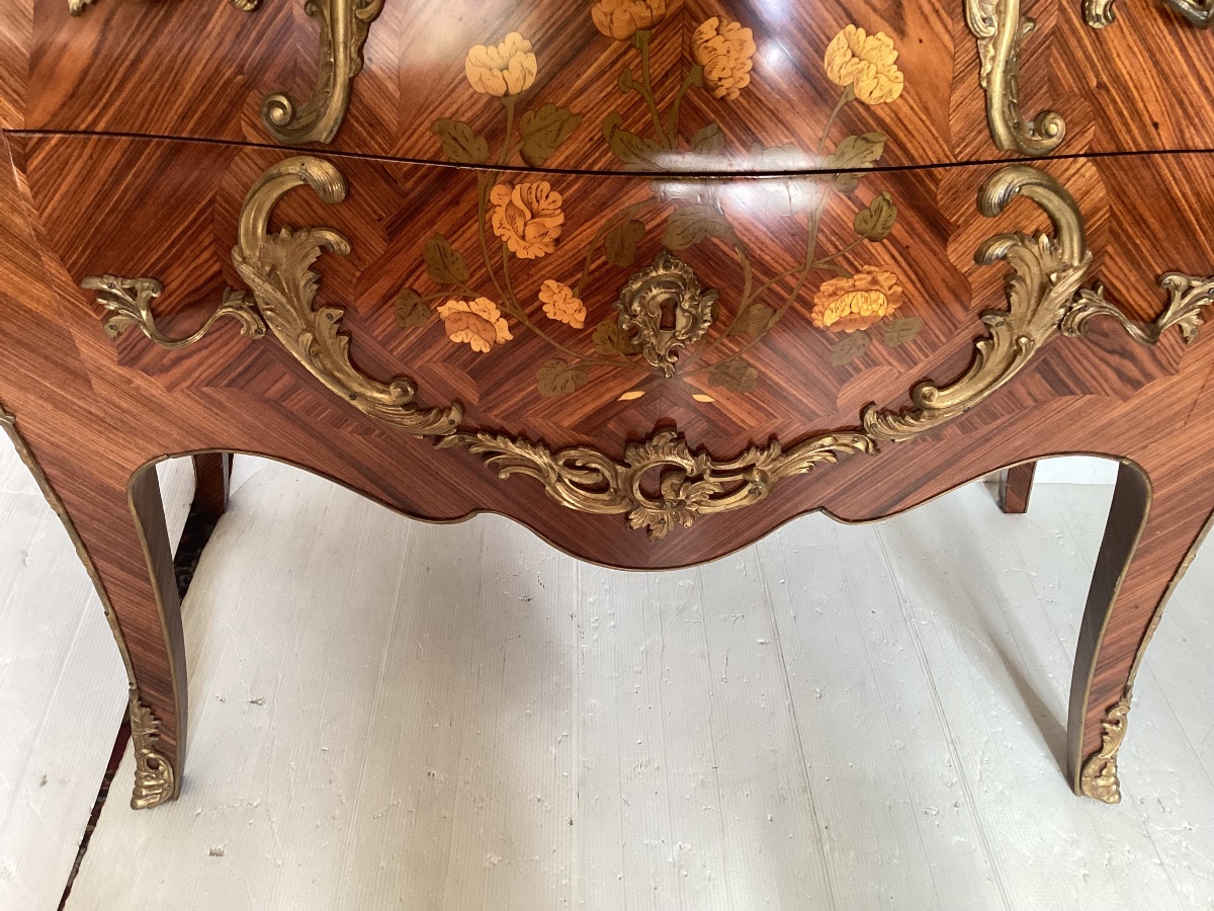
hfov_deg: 58.4
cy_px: 456
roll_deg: -4.6
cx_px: 607
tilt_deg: -37.1
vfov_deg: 45.4
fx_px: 1087
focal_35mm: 31
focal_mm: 3.3
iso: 100
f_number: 2.4
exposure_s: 1/60
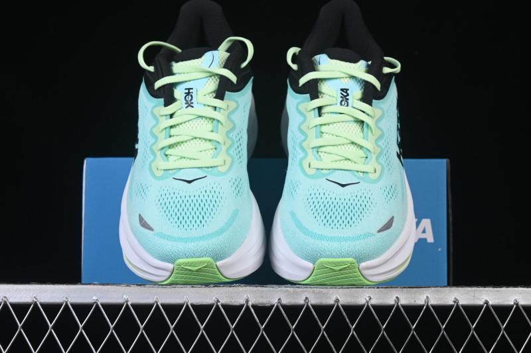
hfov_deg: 27.0
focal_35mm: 75
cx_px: 266
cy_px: 176
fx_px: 1106
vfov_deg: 18.2
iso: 160
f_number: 8
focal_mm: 50
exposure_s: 1/80
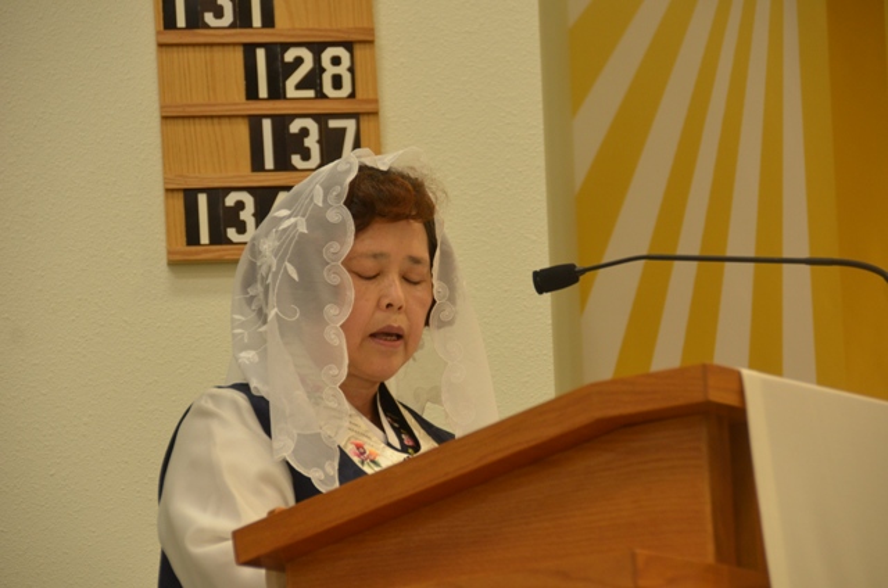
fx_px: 4800
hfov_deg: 10.6
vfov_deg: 7.0
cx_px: 444
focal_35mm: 195
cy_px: 294
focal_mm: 130
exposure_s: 1/15
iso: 800
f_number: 6.3
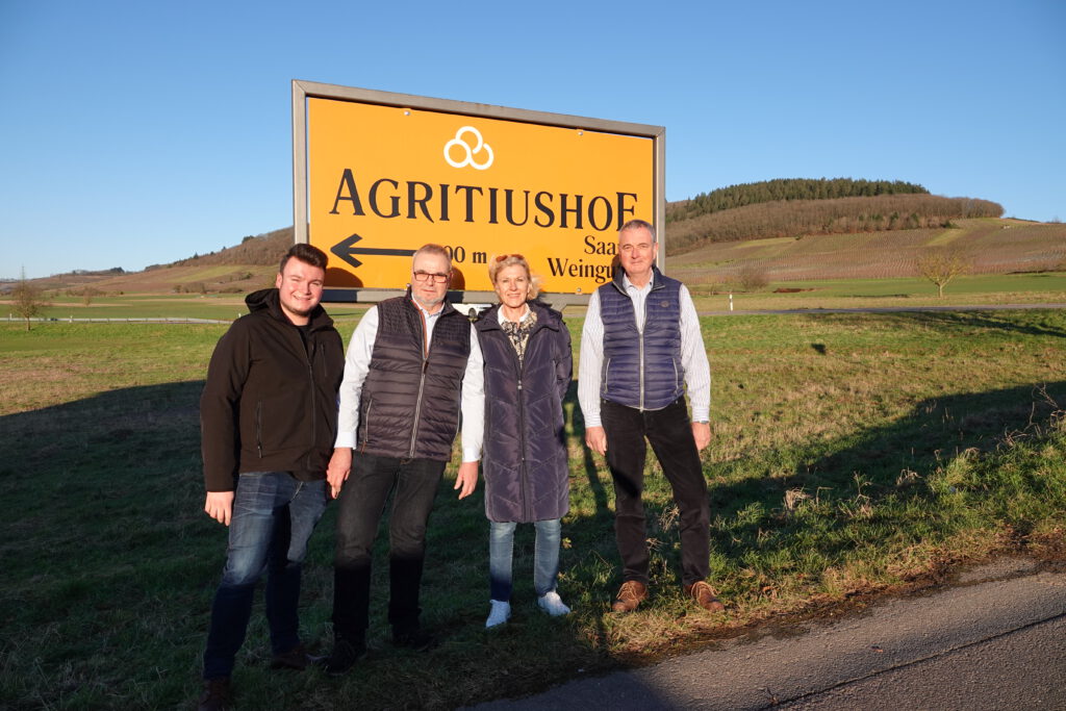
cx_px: 533
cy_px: 356
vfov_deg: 53.1
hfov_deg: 73.7
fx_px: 711
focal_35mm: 24
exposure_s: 1/500
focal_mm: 8.8
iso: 100
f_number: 4
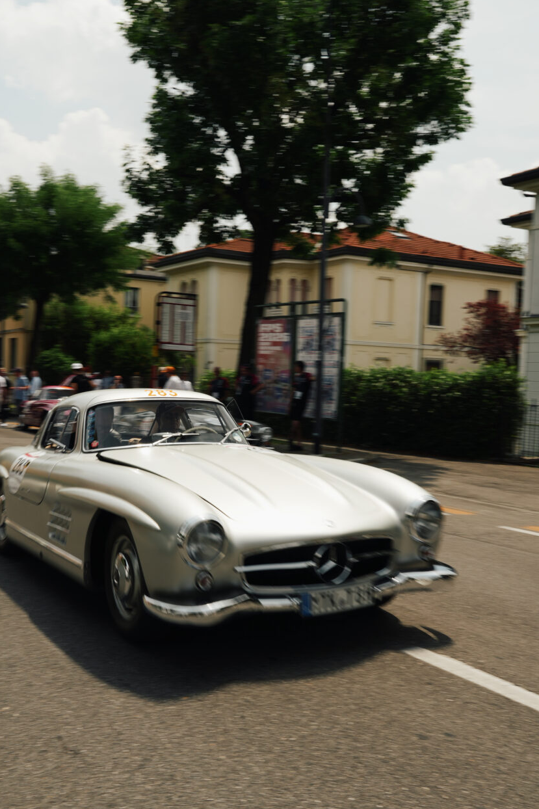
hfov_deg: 36.8
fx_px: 809
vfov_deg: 53.1
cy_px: 420
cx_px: 245
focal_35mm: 36
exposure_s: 1/50
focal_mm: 32
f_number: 14
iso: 100
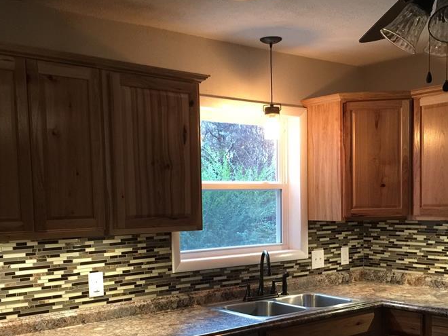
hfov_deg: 42.0
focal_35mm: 45
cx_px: 244
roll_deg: +1.3
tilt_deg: -5.0
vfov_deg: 31.6
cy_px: 253
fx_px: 582
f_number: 2.2
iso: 125
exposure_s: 1/15
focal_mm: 4.15
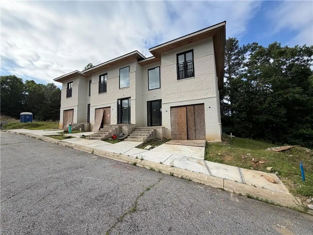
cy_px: 118
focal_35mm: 14
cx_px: 156
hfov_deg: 102.1
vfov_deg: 85.7
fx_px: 127
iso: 32
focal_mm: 2.22
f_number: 2.2
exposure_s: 1/830
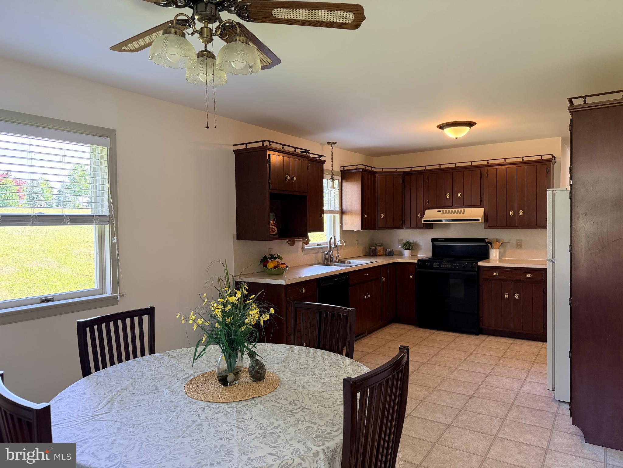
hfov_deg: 71.6
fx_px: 432
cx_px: 312
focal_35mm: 24
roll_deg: +1.2
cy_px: 234
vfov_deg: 56.8
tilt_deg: -1.9
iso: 200
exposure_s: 1/120
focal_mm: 6.76
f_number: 1.78
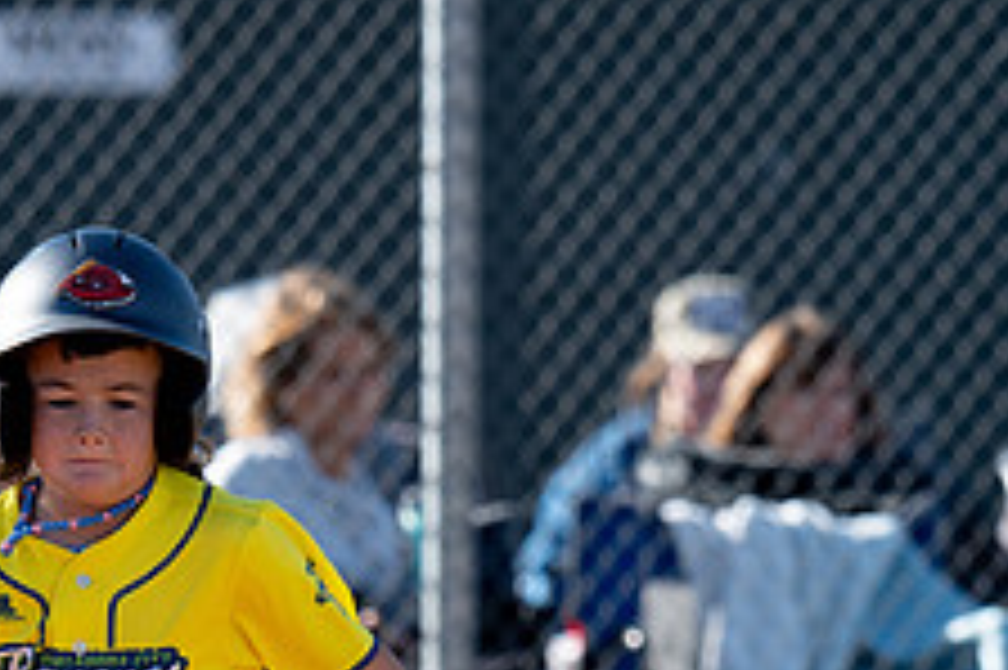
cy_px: 861
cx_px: 454
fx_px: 23922
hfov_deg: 2.4
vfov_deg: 1.6
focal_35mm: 855
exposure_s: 1/1600
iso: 900
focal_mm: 330
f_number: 6
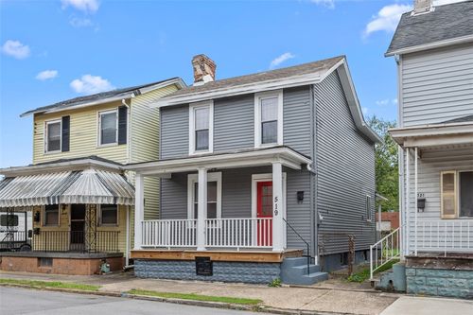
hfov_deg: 57.2
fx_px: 433
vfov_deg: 39.9
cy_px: 158
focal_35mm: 33
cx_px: 236
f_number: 8
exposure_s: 1/400
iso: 400
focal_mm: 33
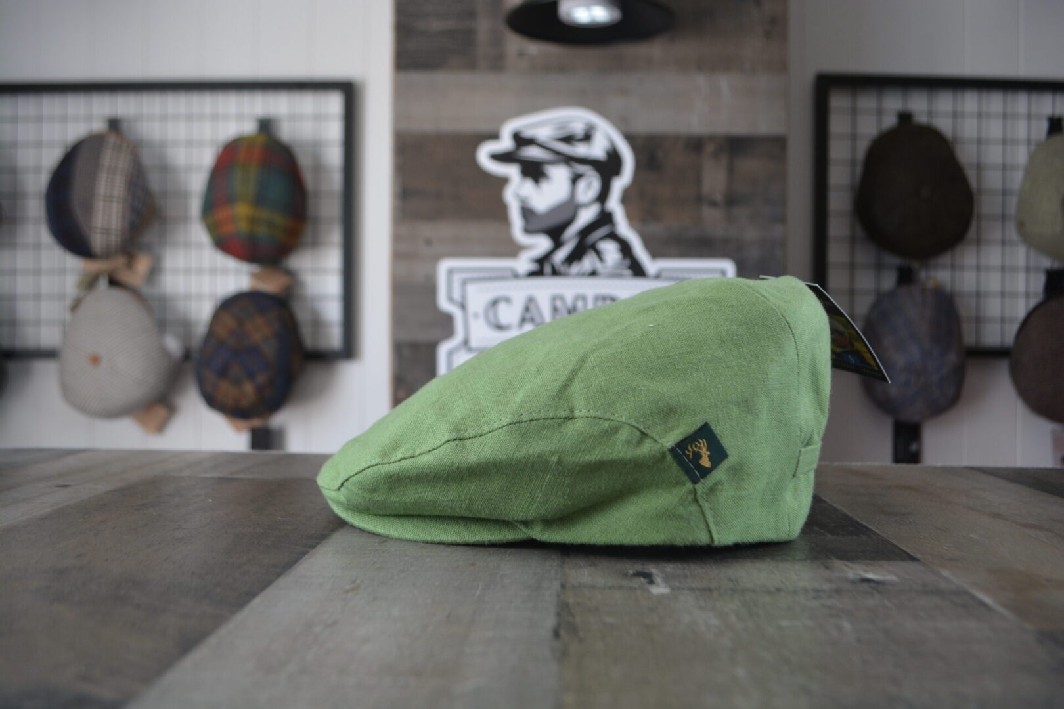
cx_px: 532
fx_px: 887
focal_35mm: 30
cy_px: 354
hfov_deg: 61.9
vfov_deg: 43.6
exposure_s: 1/80
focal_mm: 20
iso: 400
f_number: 4.5
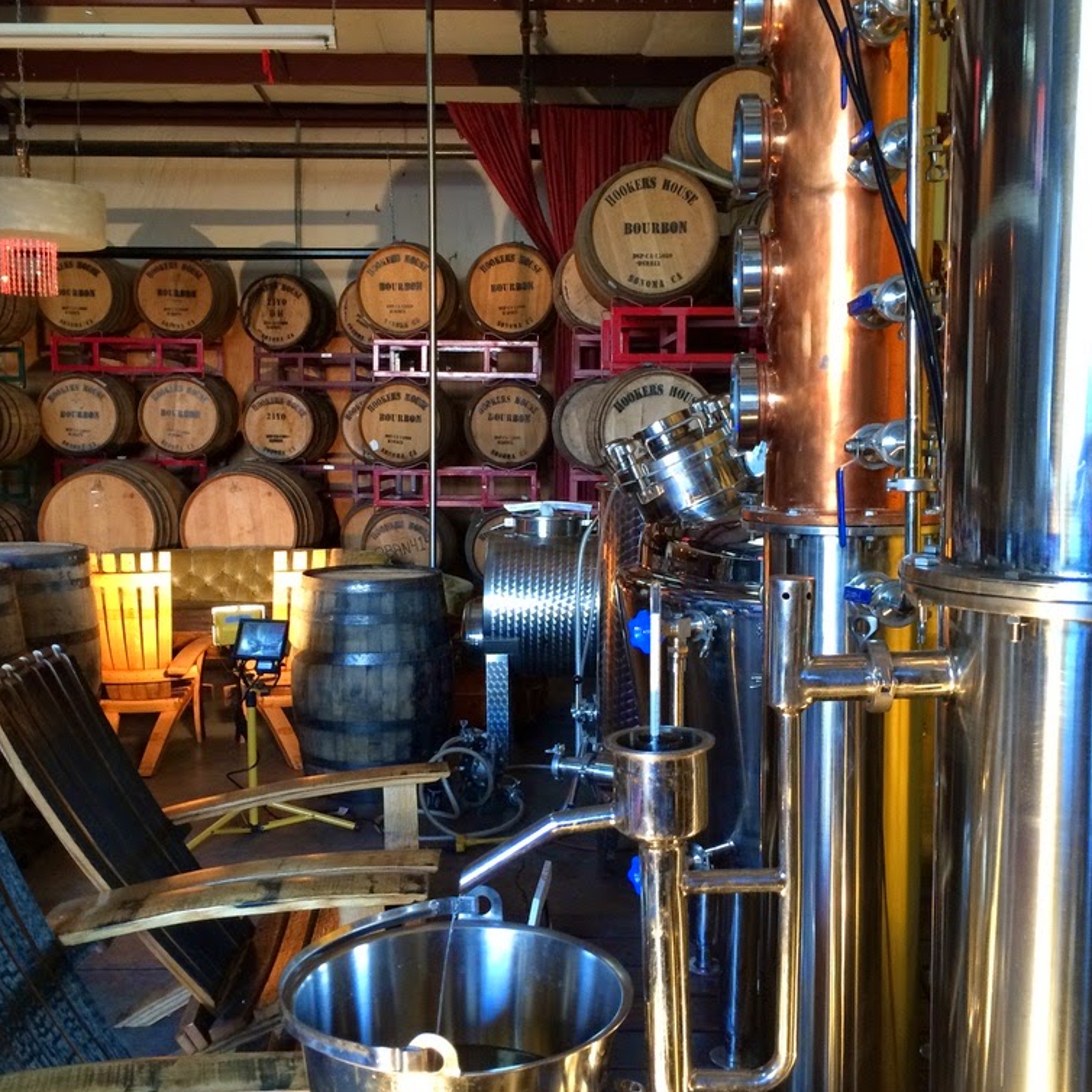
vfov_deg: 46.0
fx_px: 1285
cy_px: 552
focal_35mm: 36
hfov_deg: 46.0
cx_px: 537
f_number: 2.2
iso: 200
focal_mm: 4.12
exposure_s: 1/30
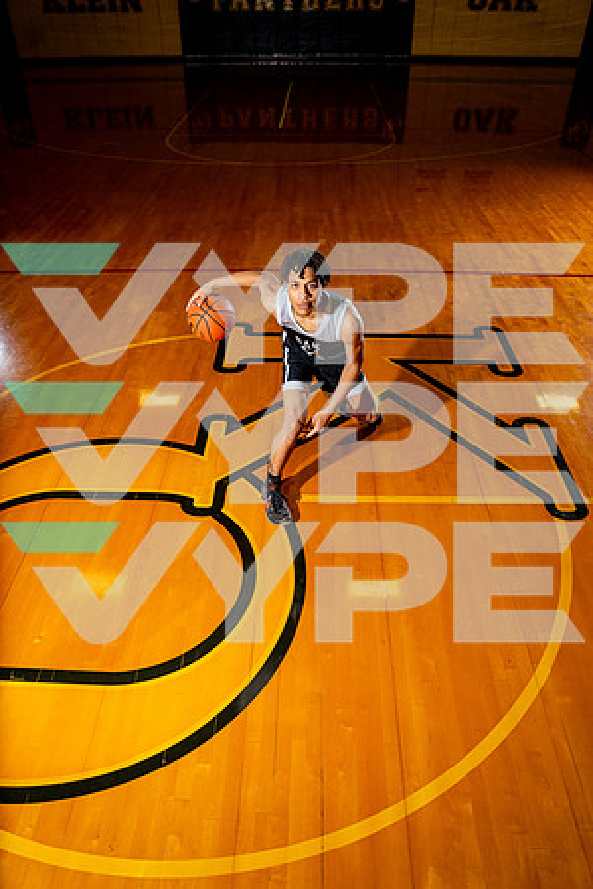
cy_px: 444
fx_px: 667
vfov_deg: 67.4
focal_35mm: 27
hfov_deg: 47.9
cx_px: 296
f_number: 4
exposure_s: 1/200
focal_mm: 27
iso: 100
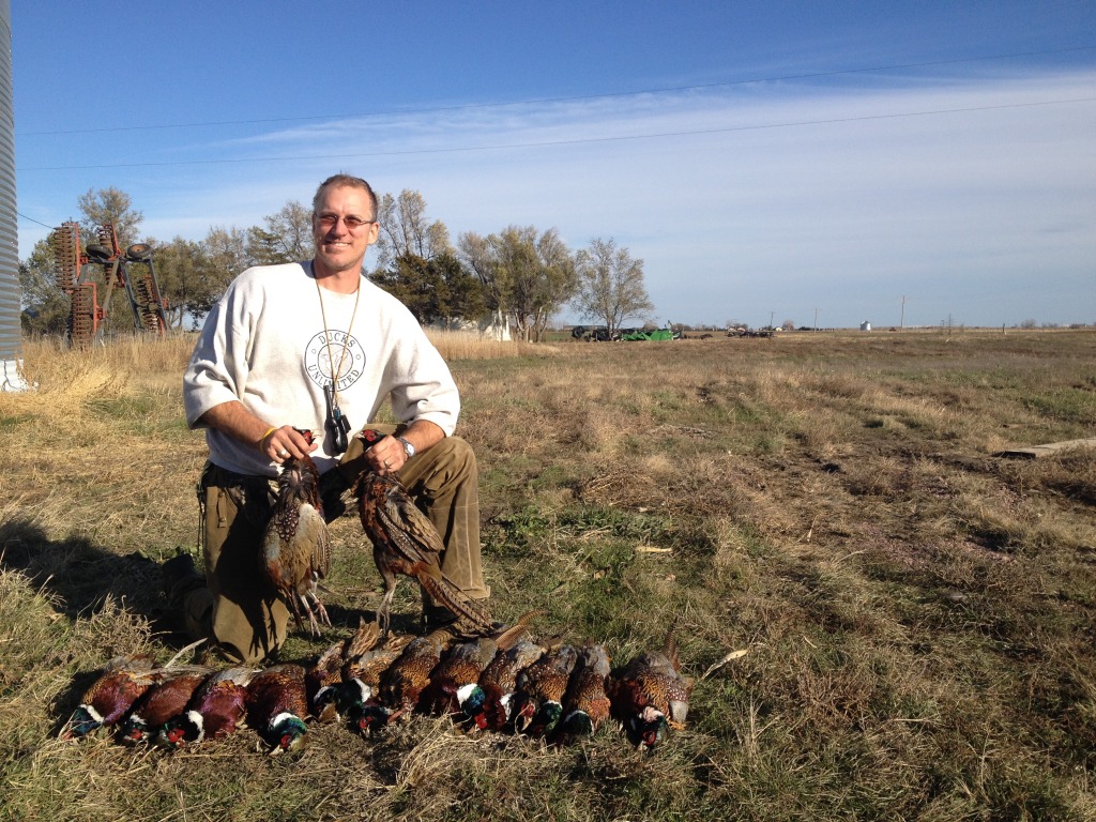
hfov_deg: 52.6
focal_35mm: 35
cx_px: 548
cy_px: 411
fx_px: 1108
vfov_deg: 40.7
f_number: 2.4
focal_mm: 4.28
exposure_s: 1/1577
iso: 50
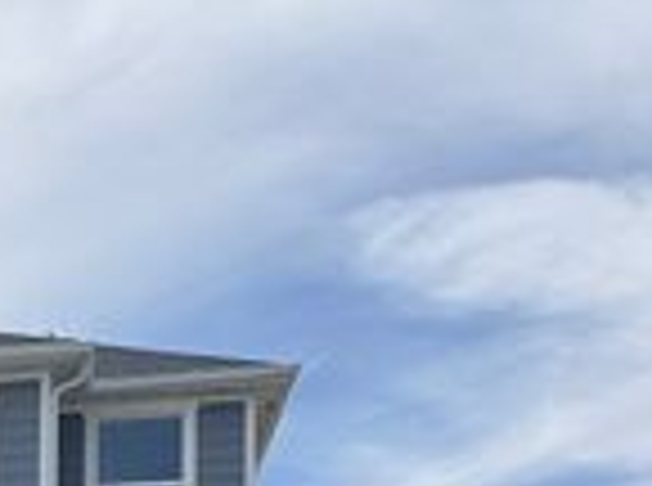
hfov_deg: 19.2
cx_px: -445
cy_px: 830
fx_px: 1559
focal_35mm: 83
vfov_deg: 15.6
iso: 100
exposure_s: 1/3279
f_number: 1.78
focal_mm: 6.76
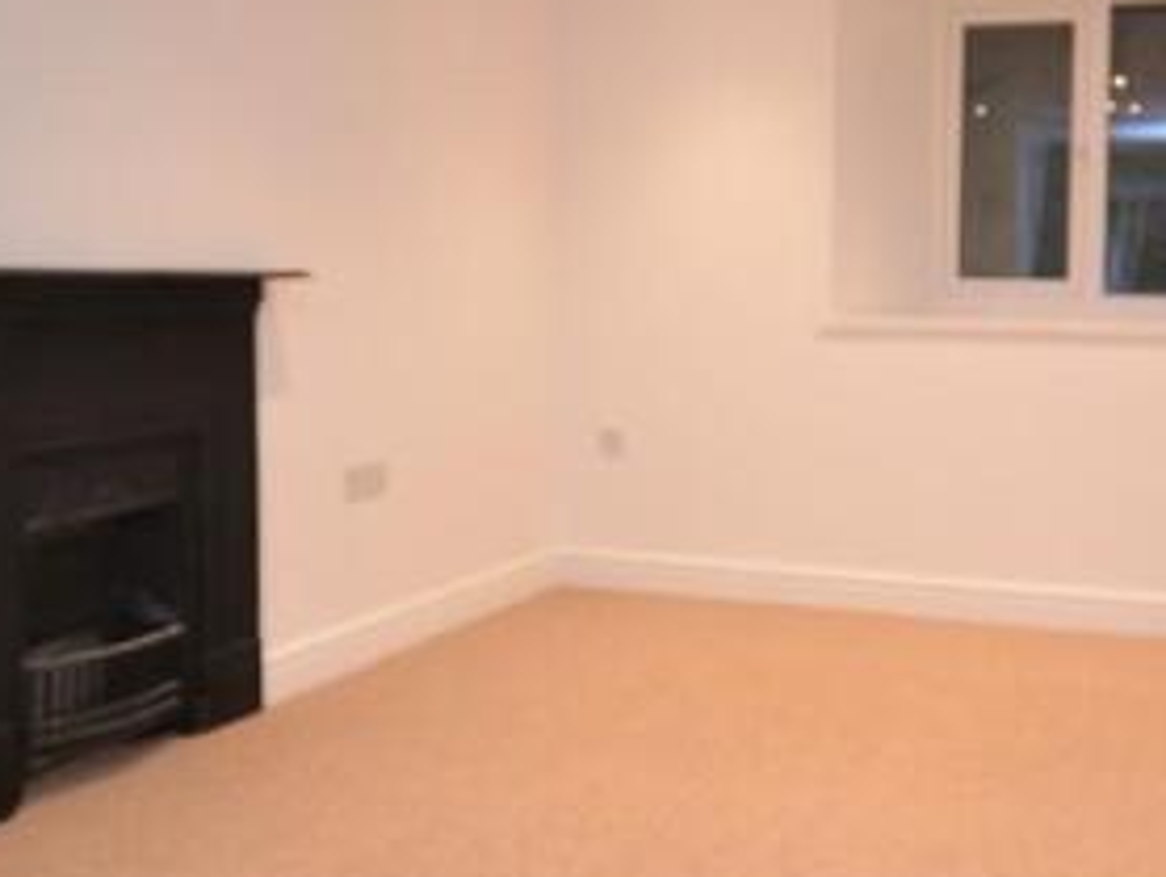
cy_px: 311
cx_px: 881
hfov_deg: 51.5
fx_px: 1146
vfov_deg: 41.4
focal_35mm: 34
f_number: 4
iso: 400
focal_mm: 10
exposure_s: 1/60
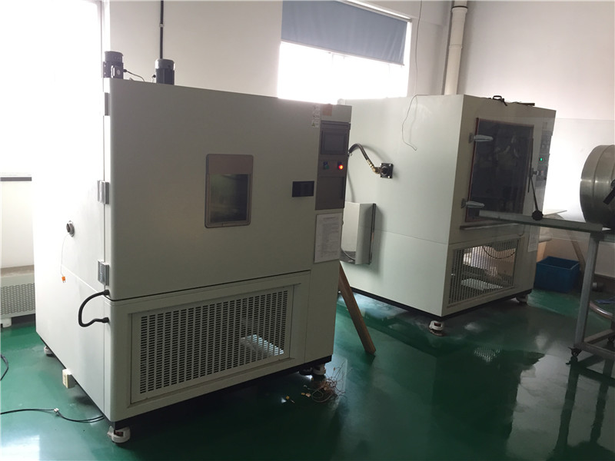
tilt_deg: -9.0
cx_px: 308
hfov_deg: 61.7
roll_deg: -4.1
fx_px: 515
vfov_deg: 48.2
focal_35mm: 29
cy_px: 230
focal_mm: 4.15
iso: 125
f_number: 2.2
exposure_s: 1/33
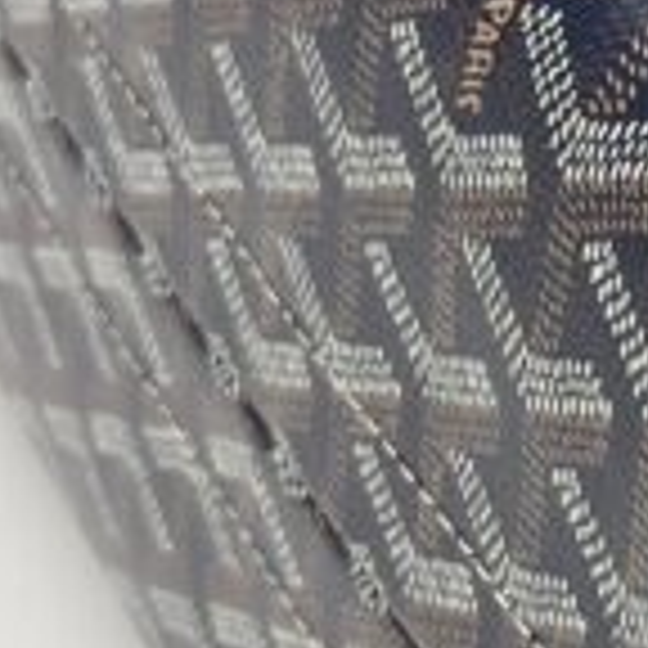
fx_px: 3452
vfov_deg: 10.7
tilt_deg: -38.7
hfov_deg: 10.1
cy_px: 189
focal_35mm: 163
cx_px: 1202
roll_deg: +2.6
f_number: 1.5
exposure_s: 1/124
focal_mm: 5.7
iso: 32
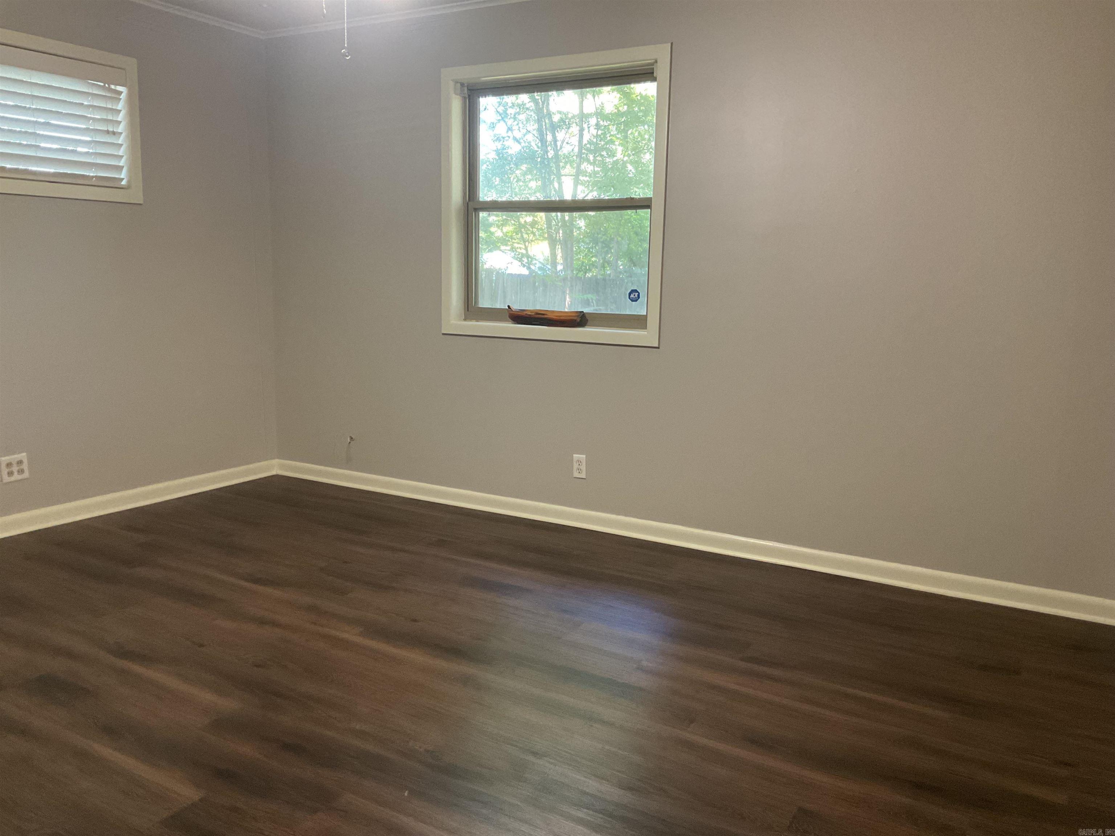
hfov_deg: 61.7
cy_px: 418
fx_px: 934
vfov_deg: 48.2
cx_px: 558
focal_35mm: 29
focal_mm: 3
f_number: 1.8
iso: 125
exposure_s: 1/60
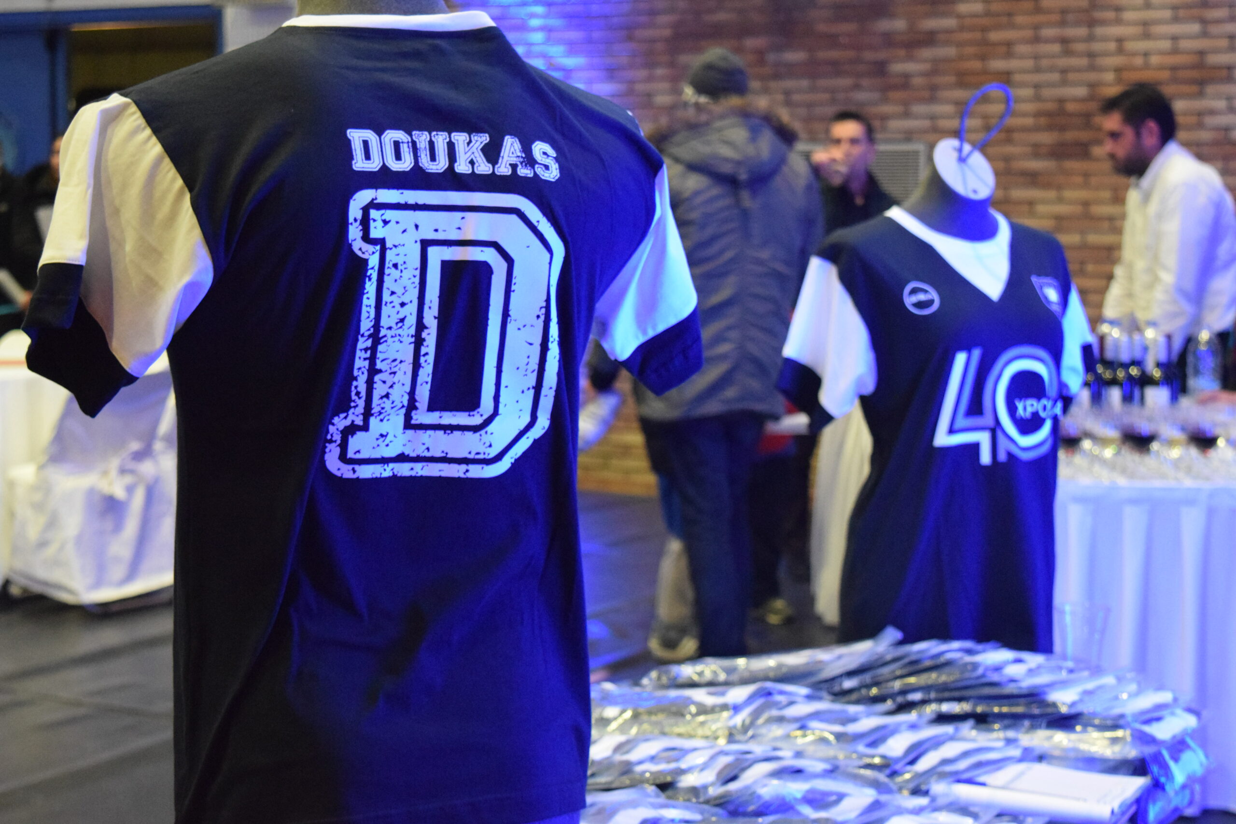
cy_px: 412
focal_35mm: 68
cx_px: 618
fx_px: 2317
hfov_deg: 29.9
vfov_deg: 20.2
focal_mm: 45
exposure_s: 1/20
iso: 6400
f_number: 5
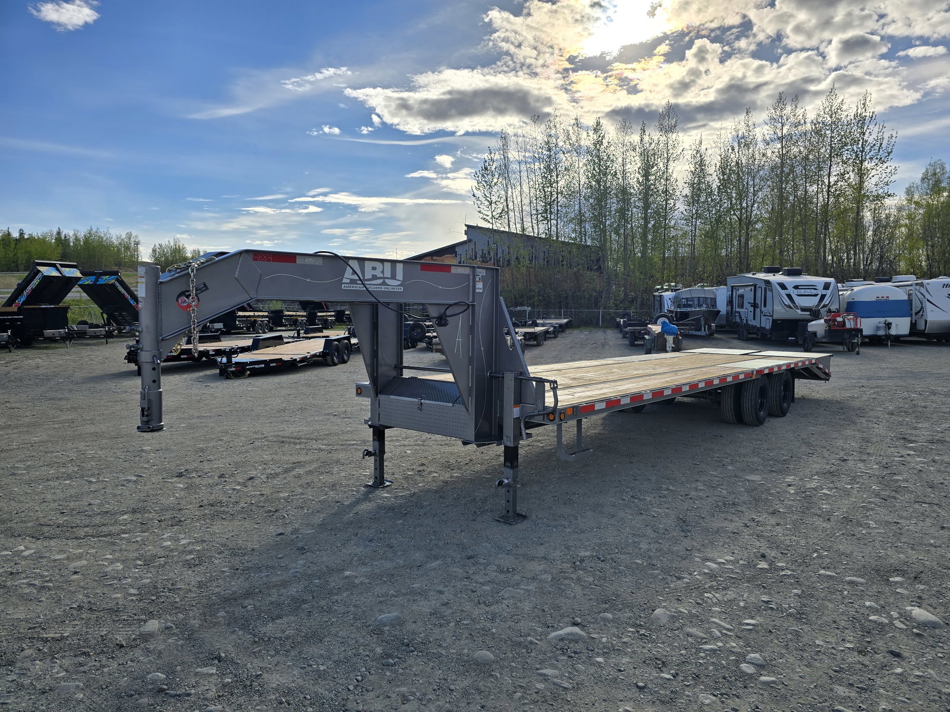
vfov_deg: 58.9
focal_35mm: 23
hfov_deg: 73.9
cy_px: 356
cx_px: 475
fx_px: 631
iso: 12
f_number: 1.7
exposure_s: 1/1983
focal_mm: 6.3
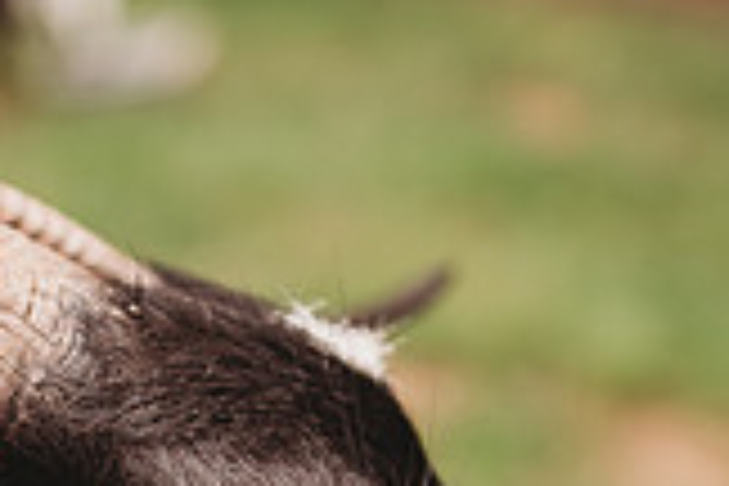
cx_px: -76
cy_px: 790
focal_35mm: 86
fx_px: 1741
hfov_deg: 22.3
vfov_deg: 14.5
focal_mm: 24
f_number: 2.2
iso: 100
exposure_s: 1/400
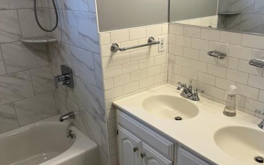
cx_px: 145
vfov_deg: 36.3
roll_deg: +0.8
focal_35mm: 35
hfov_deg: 55.2
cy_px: 90
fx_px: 252
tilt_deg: -22.4
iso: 50
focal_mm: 5.1
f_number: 1.6
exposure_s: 1/120
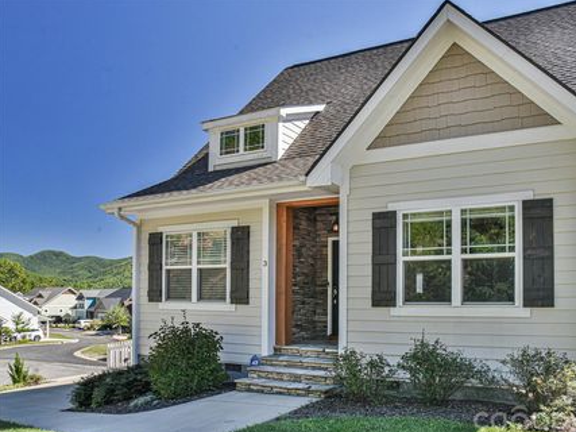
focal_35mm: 27
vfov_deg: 51.3
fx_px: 449
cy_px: 221
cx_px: 335
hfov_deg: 64.9
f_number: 9
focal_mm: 24
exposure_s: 1/320
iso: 1600
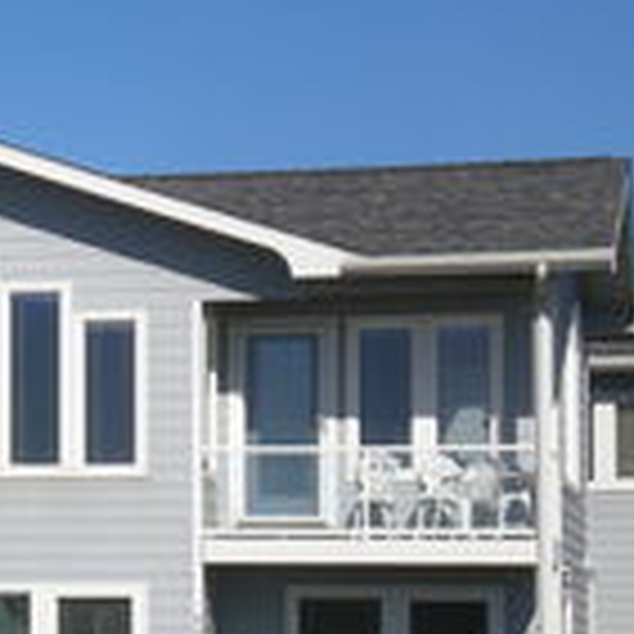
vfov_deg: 10.2
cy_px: 454
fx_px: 3543
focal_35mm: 171
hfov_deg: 10.1
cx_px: -36
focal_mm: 12.3
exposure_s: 1/410
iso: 64
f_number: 6.5
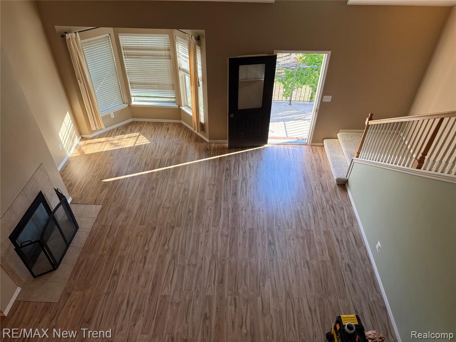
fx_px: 316
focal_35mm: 24
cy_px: 171
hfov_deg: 71.6
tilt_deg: -39.6
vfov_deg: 56.8
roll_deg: -1.3
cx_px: 228
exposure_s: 1/223
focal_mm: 6.76
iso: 160
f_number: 1.78
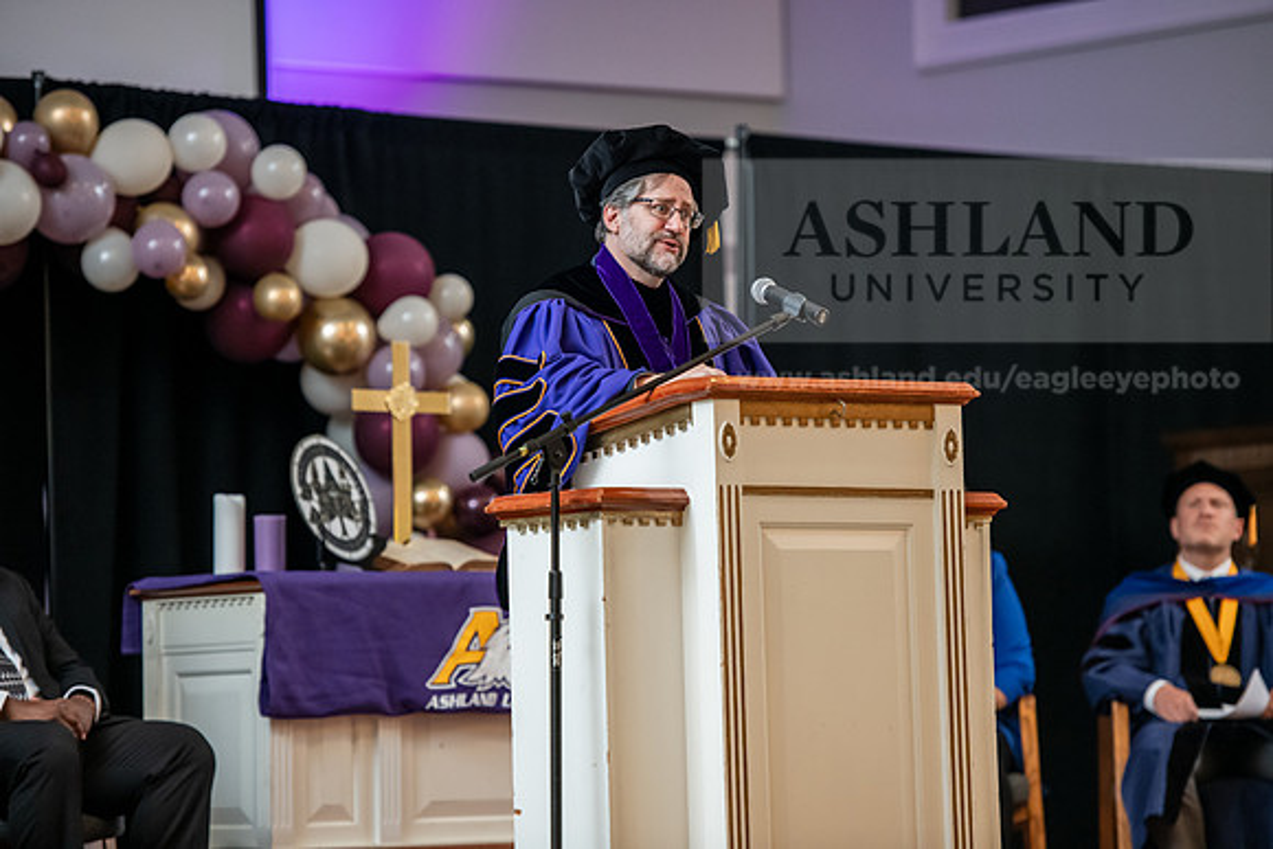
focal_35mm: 160
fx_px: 5659
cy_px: 424
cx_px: 636
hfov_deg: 12.8
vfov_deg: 8.6
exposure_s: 1/200
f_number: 3.2
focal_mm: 160
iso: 2000
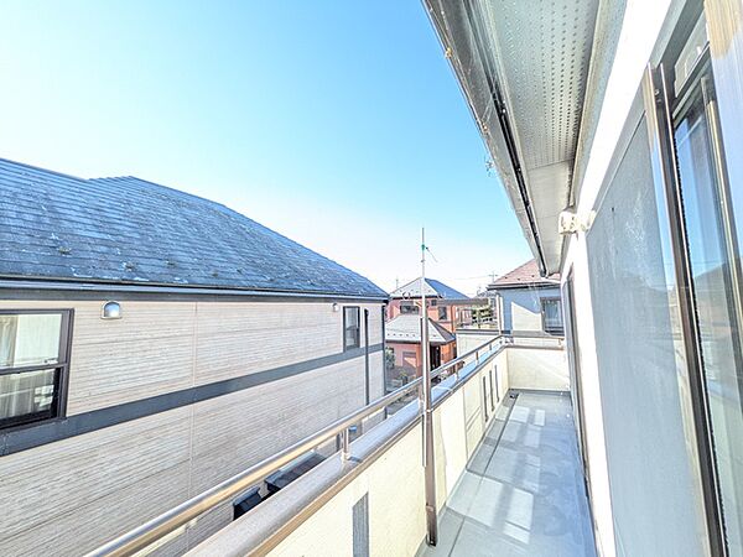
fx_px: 300
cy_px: 278
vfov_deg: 85.7
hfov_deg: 102.1
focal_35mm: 14
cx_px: 372
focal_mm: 1.83
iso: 51
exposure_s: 1/463
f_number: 2.2
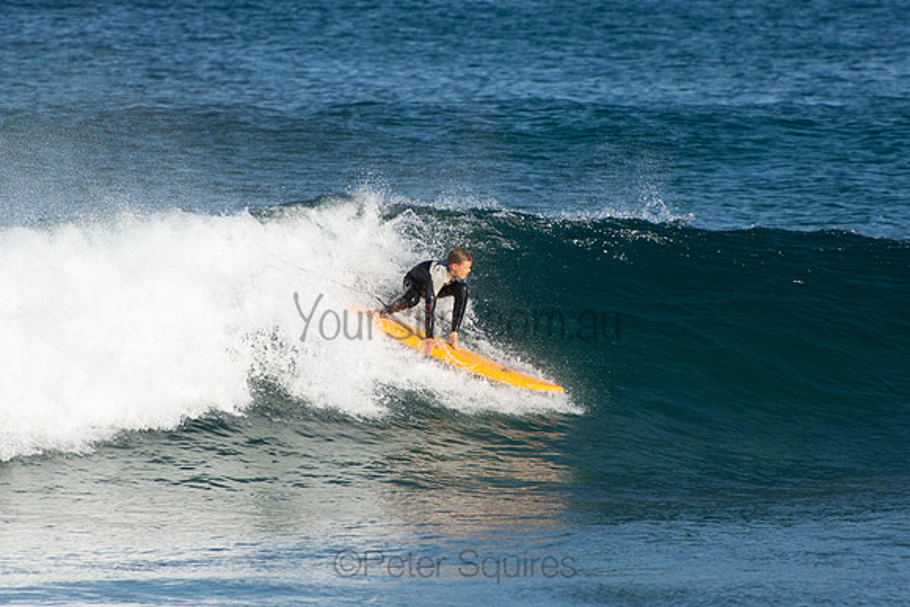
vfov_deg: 2.3
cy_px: 304
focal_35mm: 600
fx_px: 15170
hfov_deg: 3.4
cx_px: 455
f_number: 5.6
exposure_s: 1/1000
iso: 200
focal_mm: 400
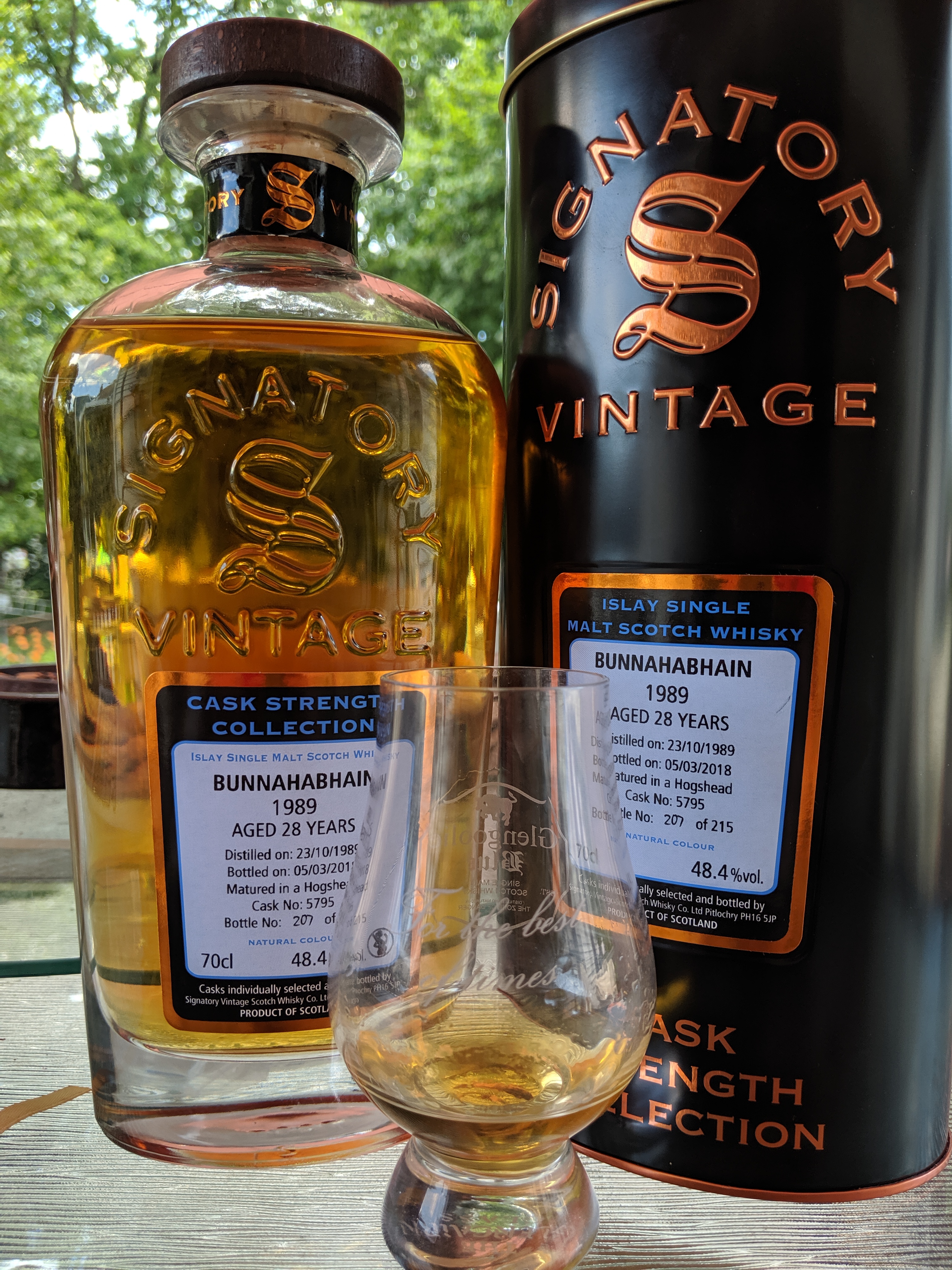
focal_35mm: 27
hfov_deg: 51.4
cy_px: 635
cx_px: 476
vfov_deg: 65.3
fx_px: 990
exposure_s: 1/215
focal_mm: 4.44
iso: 49
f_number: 1.8
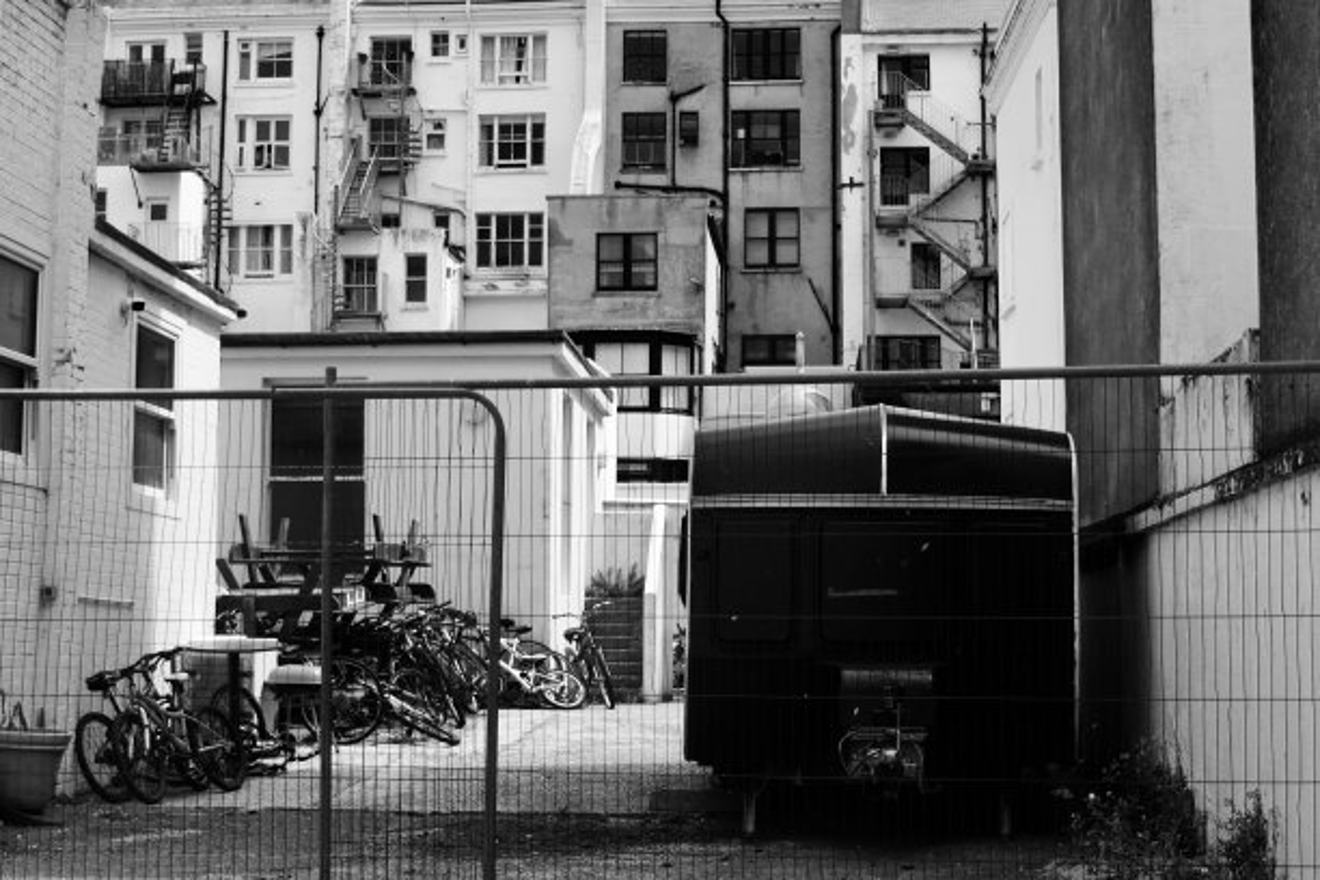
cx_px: 660
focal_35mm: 42
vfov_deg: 31.9
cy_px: 440
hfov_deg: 46.4
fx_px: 1540
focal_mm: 28
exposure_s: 1/50
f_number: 10
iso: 100
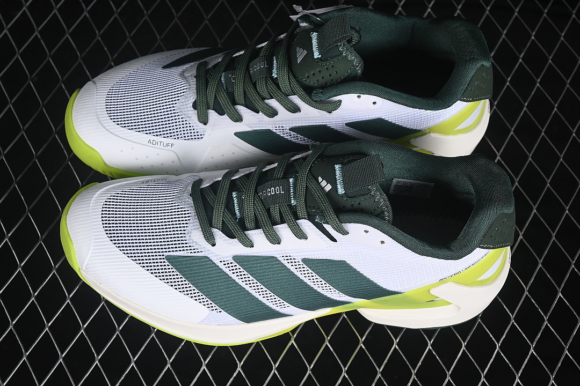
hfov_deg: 27.0
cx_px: 290
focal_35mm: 75
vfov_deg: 18.2
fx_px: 1208
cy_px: 193
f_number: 7.1
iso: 160
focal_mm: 50
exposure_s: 1/80
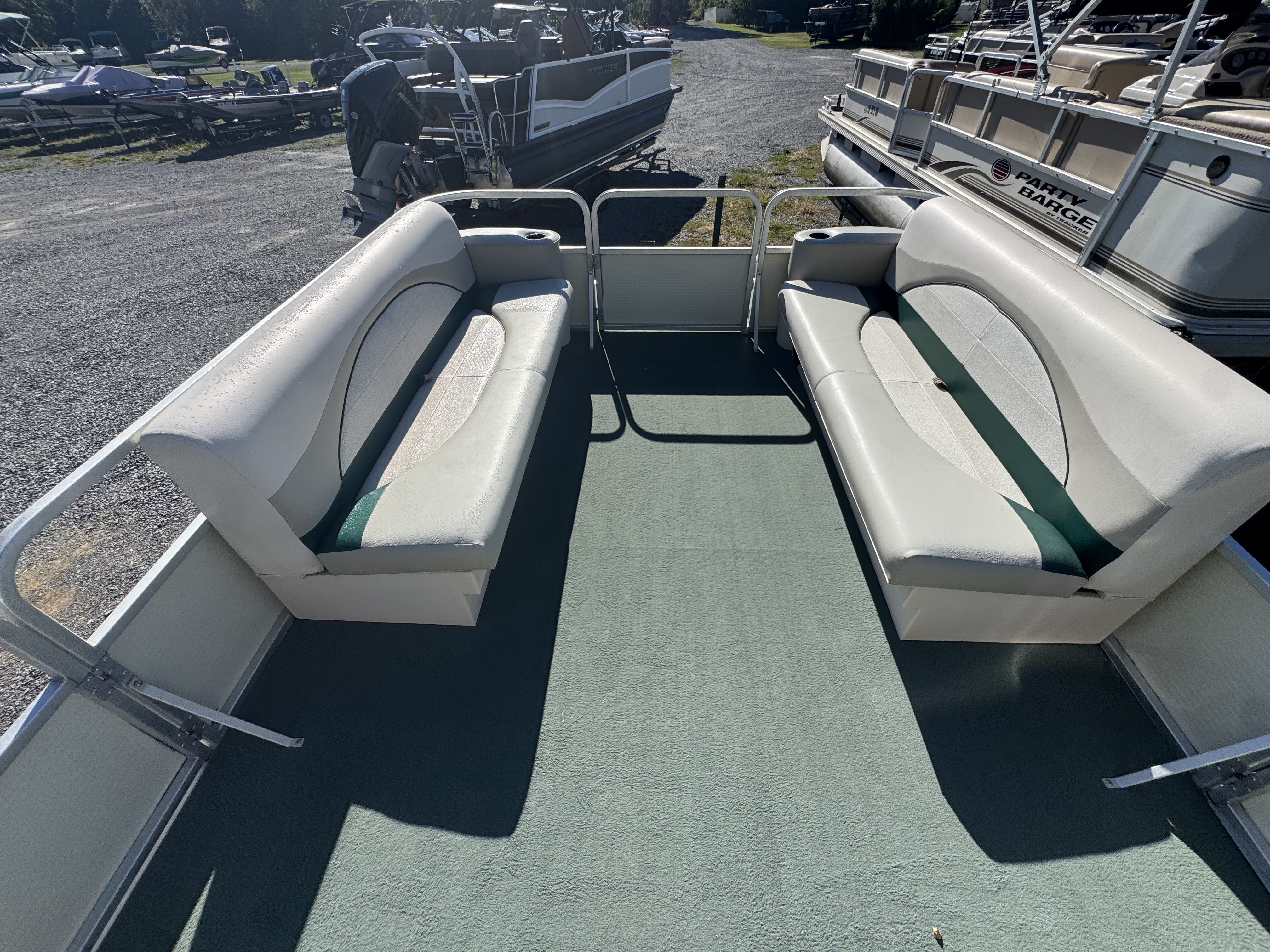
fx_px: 514
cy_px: 476
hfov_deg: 102.1
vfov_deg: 85.7
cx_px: 635
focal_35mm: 14
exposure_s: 1/2415
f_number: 2.2
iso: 50
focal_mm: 2.22
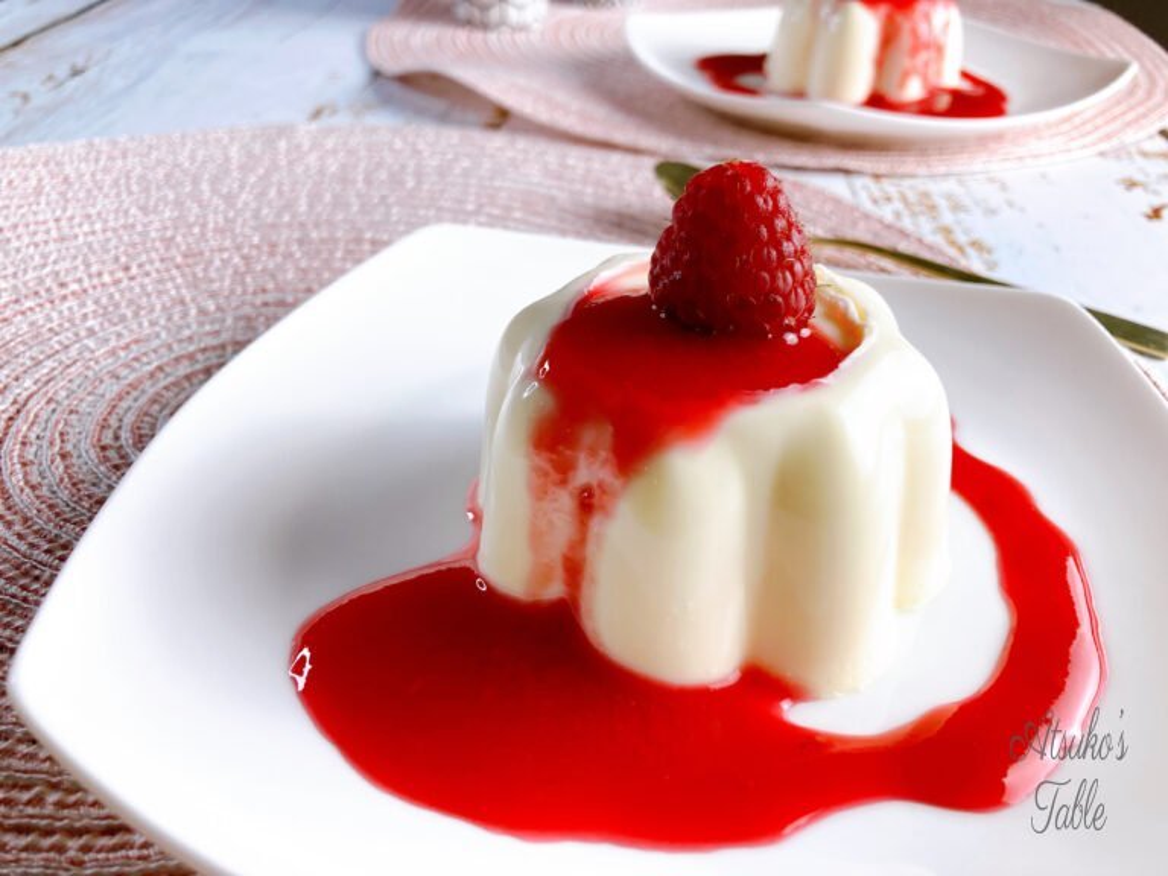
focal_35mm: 28
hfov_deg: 63.4
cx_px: 584
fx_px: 945
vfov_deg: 49.7
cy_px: 438
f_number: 1.8
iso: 64
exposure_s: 1/100
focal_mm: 3.99
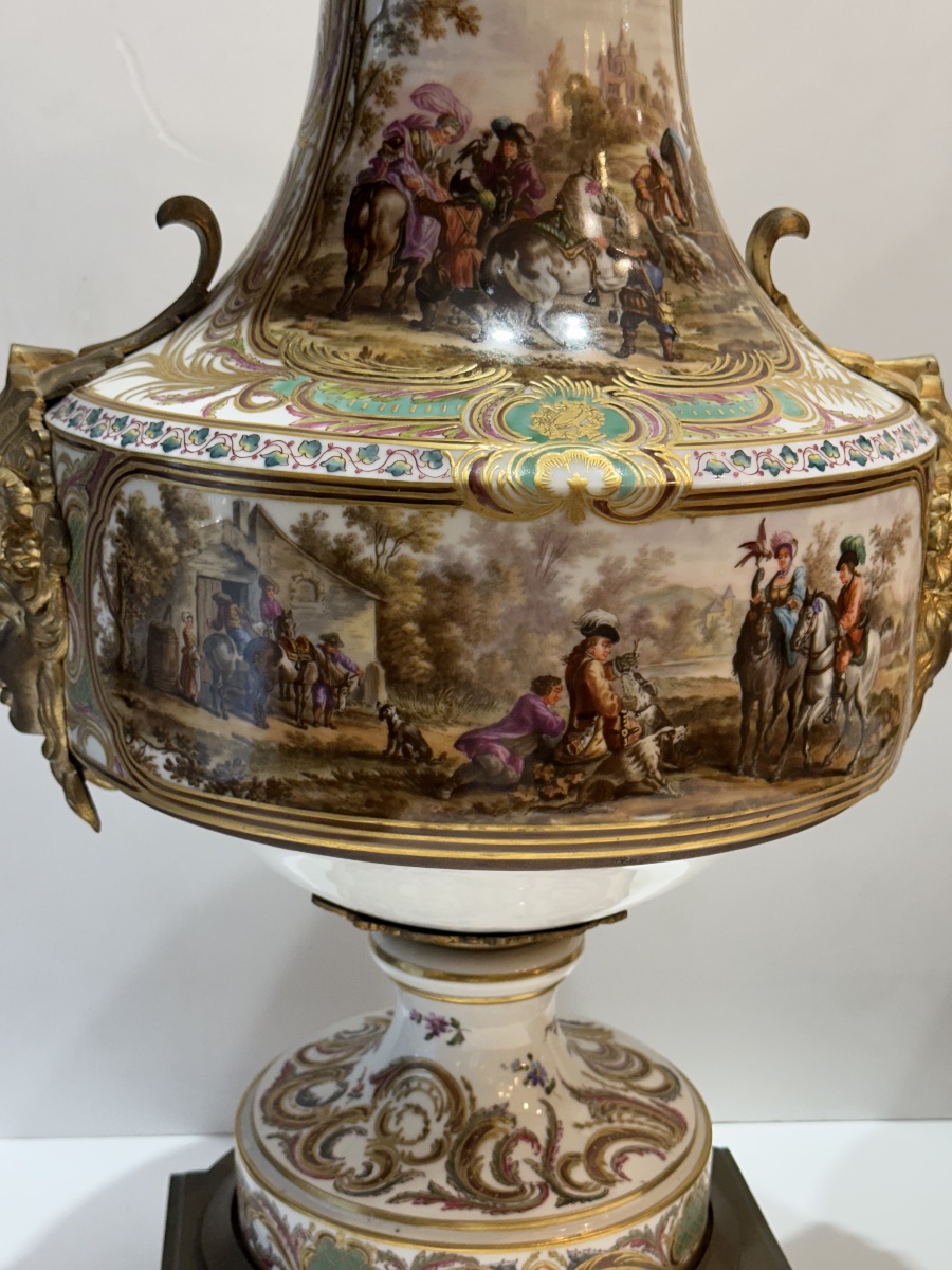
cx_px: 476
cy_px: 635
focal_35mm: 48
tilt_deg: -11.9
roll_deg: -2.0
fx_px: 1760
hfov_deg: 30.3
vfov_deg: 39.7
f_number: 1.78
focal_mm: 6.86
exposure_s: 1/100
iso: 125
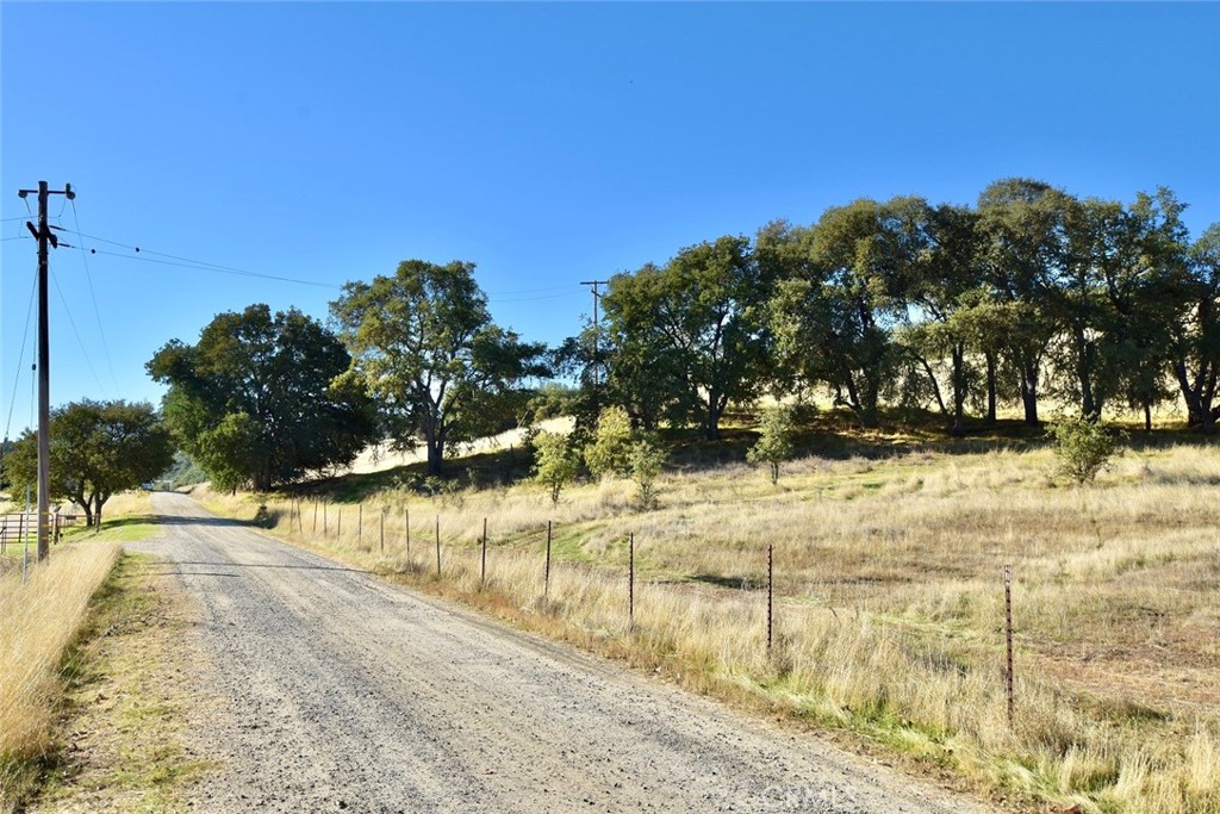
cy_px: 407
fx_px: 1017
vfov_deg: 43.6
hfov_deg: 61.9
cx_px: 610
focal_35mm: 30
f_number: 11
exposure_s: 1/320
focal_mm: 20
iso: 400
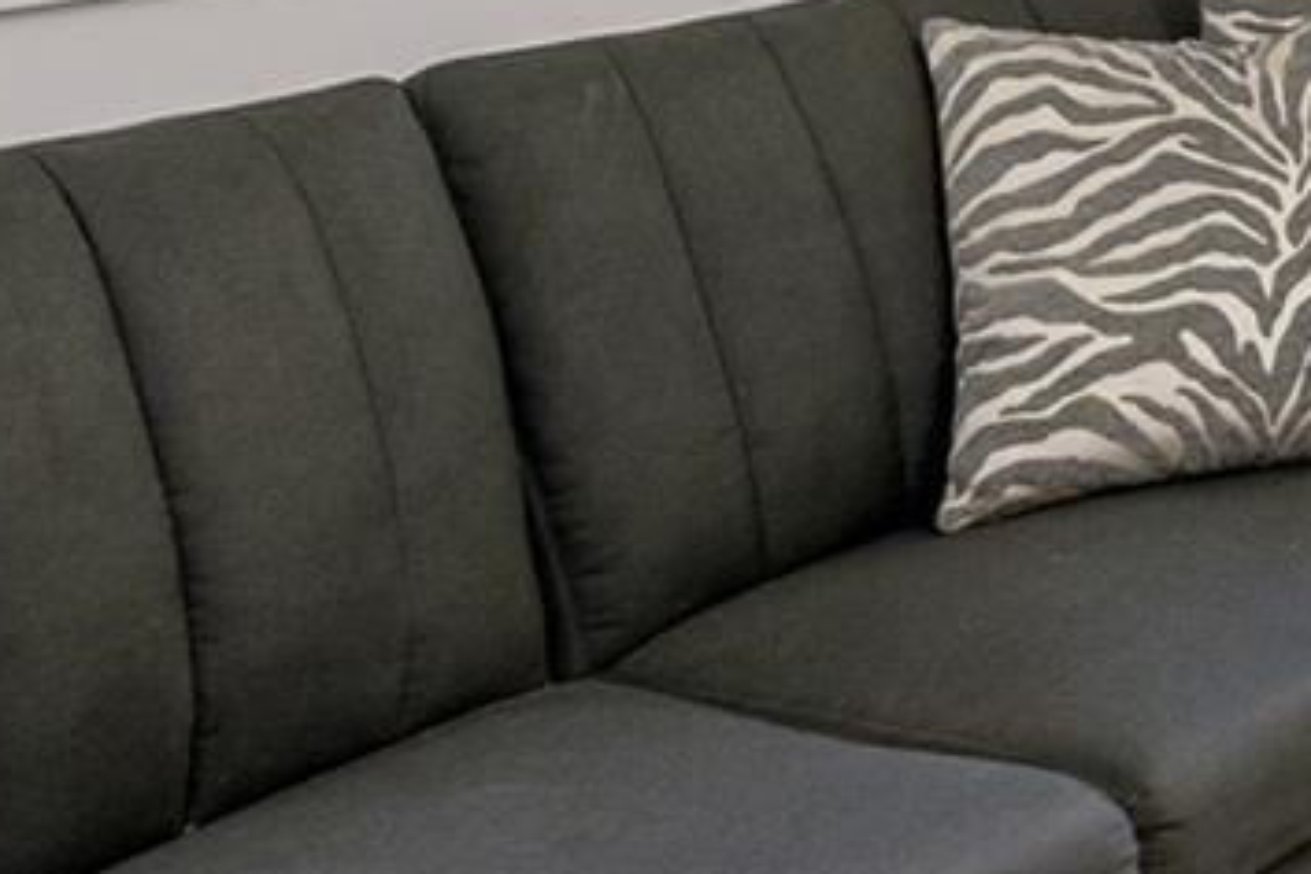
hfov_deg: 20.9
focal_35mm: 81
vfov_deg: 15.7
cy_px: -359
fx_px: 2950
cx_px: 2026
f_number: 7.1
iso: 320
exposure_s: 1/30
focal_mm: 14
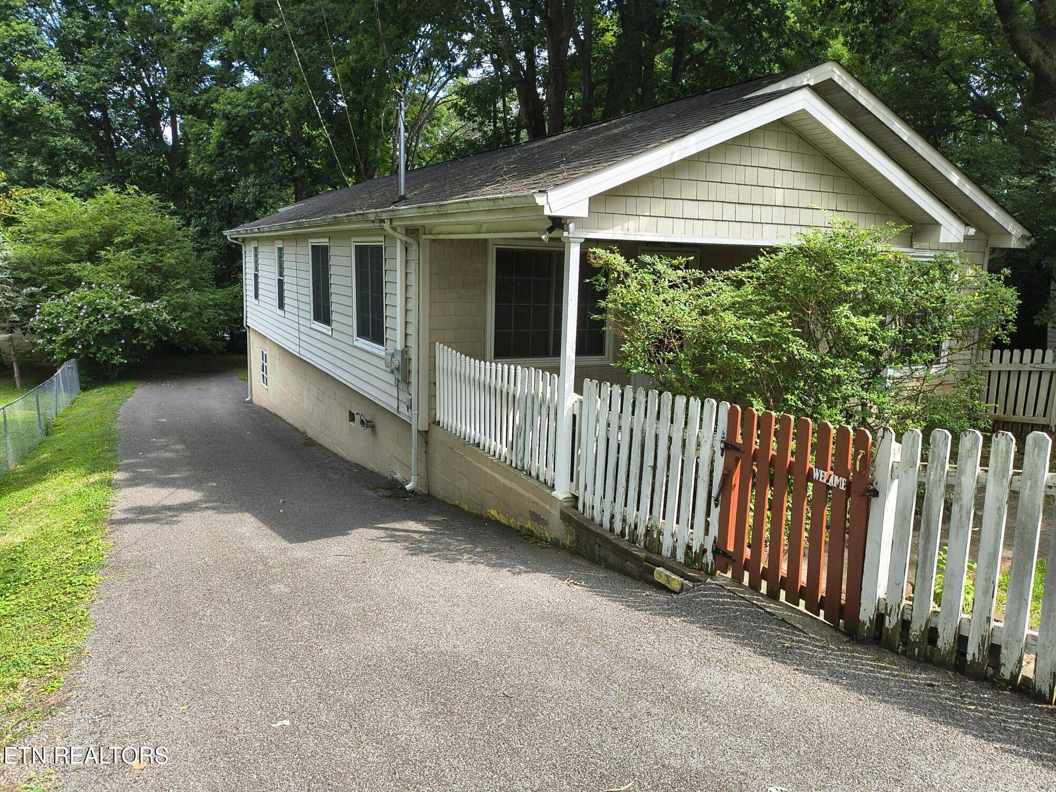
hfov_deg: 69.4
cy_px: 396
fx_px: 763
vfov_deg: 54.9
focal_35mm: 25
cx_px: 528
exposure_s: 1/305
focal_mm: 4.68
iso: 100
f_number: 1.7
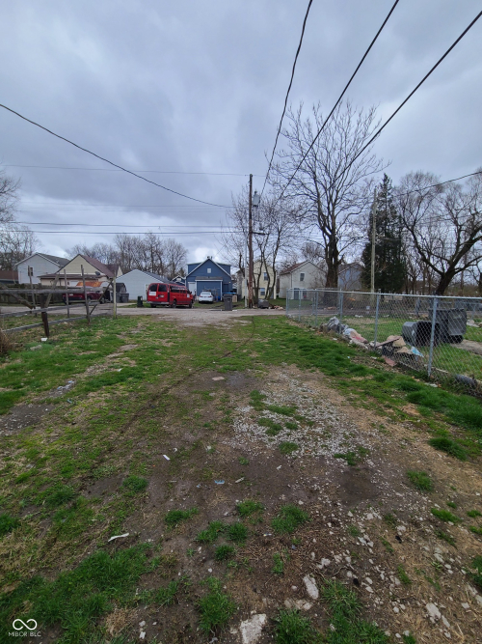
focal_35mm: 13
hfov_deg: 89.9
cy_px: 322
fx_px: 241
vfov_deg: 106.2
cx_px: 241
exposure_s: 1/1163
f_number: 2.2
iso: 50
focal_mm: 2.2
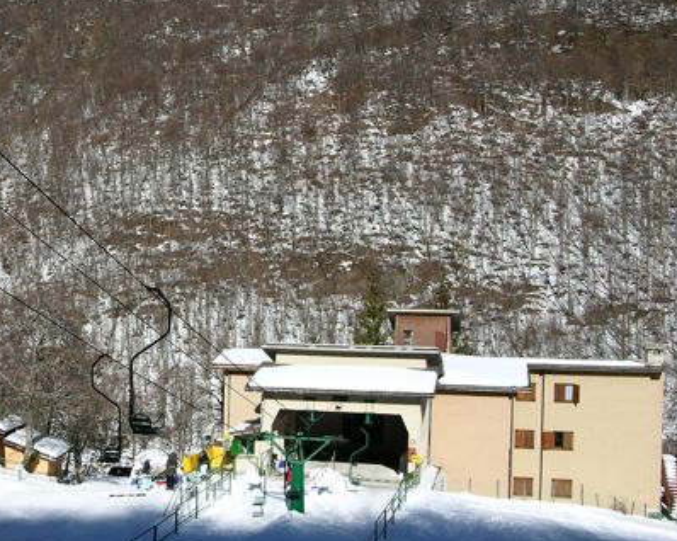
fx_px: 1101
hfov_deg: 33.3
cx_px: 148
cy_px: 264
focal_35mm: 55
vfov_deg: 27.6
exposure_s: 1/200
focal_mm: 8.9
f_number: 8
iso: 50
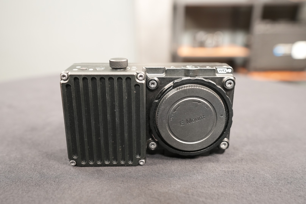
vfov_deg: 37.9
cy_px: 102
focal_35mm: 35
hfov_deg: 54.4
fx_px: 298
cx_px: 153
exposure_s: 1/40
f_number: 3.5
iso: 2000
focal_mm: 35
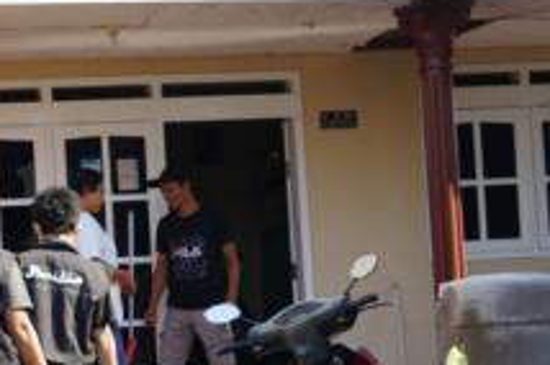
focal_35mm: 117
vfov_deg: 11.6
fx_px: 1785
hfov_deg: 17.0
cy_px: 310
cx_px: -39
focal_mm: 50
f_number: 7.1
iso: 100
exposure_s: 1/100
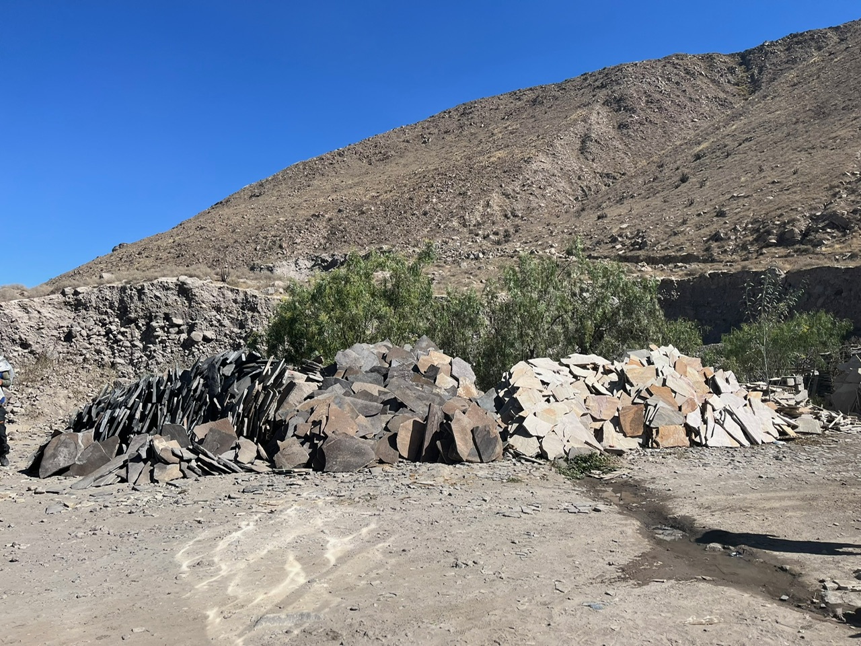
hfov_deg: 67.3
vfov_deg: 53.1
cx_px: 430
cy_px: 323
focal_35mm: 26
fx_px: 647
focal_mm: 5.1
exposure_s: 1/4016
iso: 50
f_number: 1.6
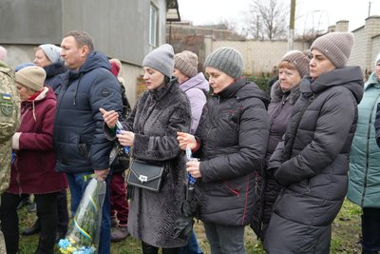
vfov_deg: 36.0
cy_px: 127
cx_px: 190
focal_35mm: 37
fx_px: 391
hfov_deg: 51.9
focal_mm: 37
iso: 640
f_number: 4
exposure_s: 1/160
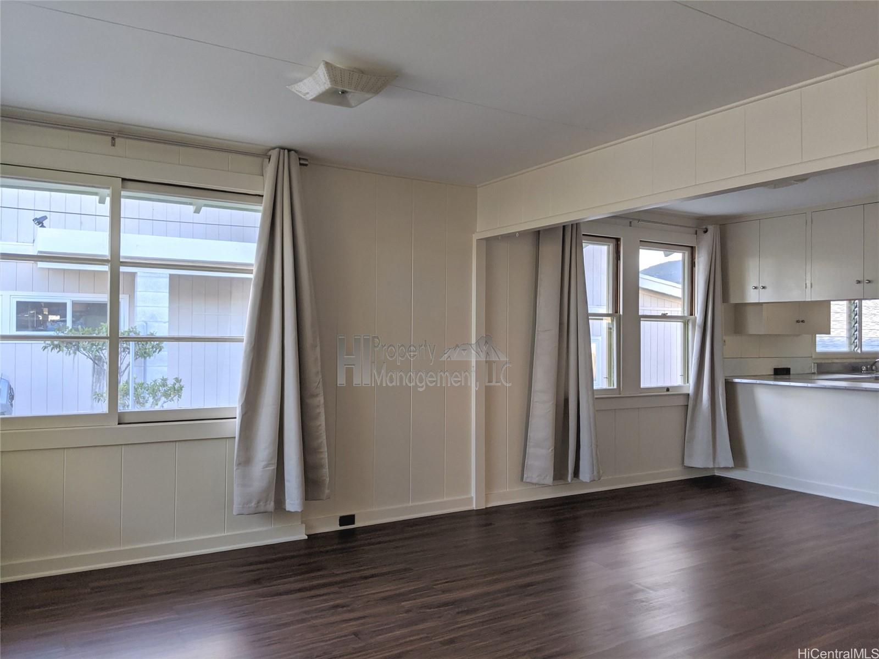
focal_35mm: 27
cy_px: 330
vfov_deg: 51.4
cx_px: 440
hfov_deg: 65.3
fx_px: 686
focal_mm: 4.44
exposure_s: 1/150
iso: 46
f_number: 1.8
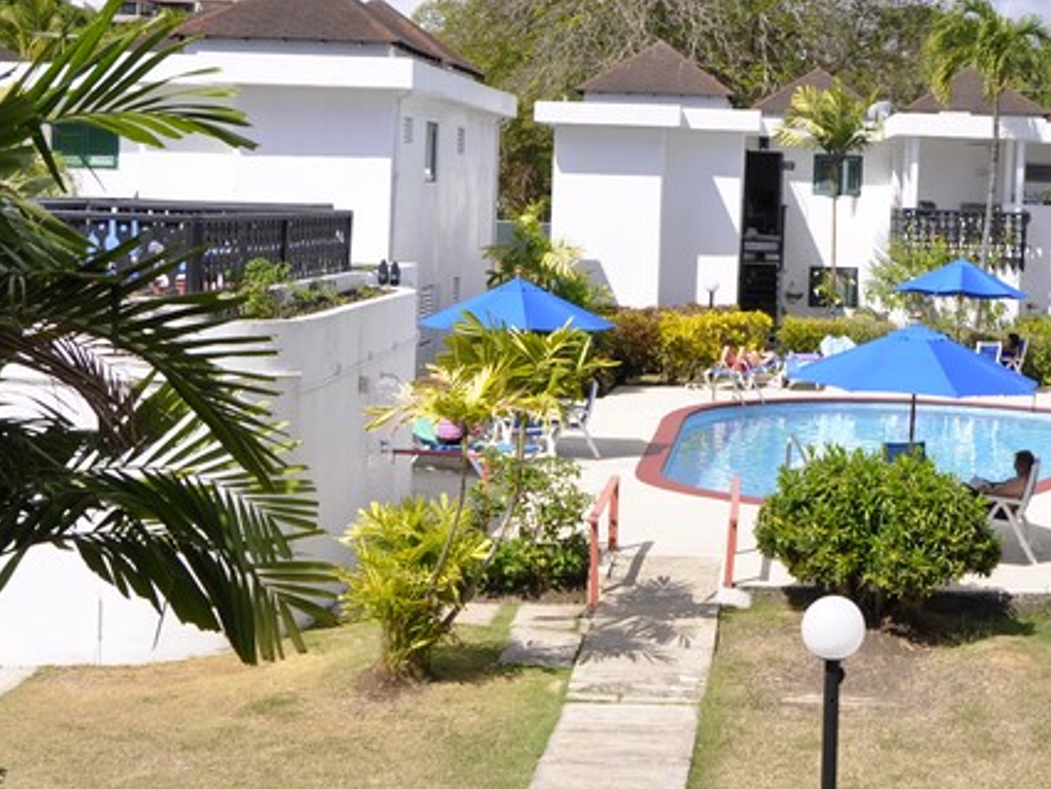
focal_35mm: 65
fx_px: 1974
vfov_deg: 22.5
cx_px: 858
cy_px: 271
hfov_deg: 29.1
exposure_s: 1/400
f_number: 10
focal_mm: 24
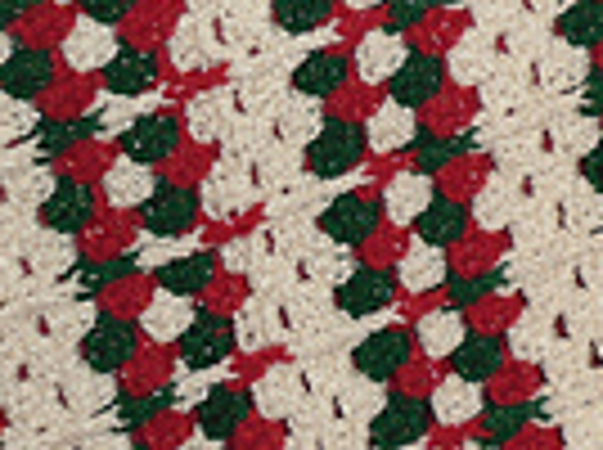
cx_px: 918
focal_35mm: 127
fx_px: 2208
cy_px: 187
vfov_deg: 11.6
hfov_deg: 14.5
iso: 80
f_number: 2.8
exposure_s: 1/45
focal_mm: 6
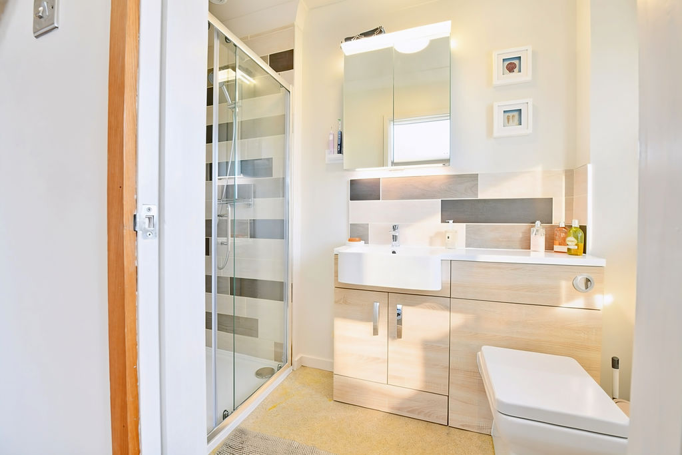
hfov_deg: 104.2
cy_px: 228
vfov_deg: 81.2
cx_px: 341
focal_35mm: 14
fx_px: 265
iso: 250
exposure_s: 1/15
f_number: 13
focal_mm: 14
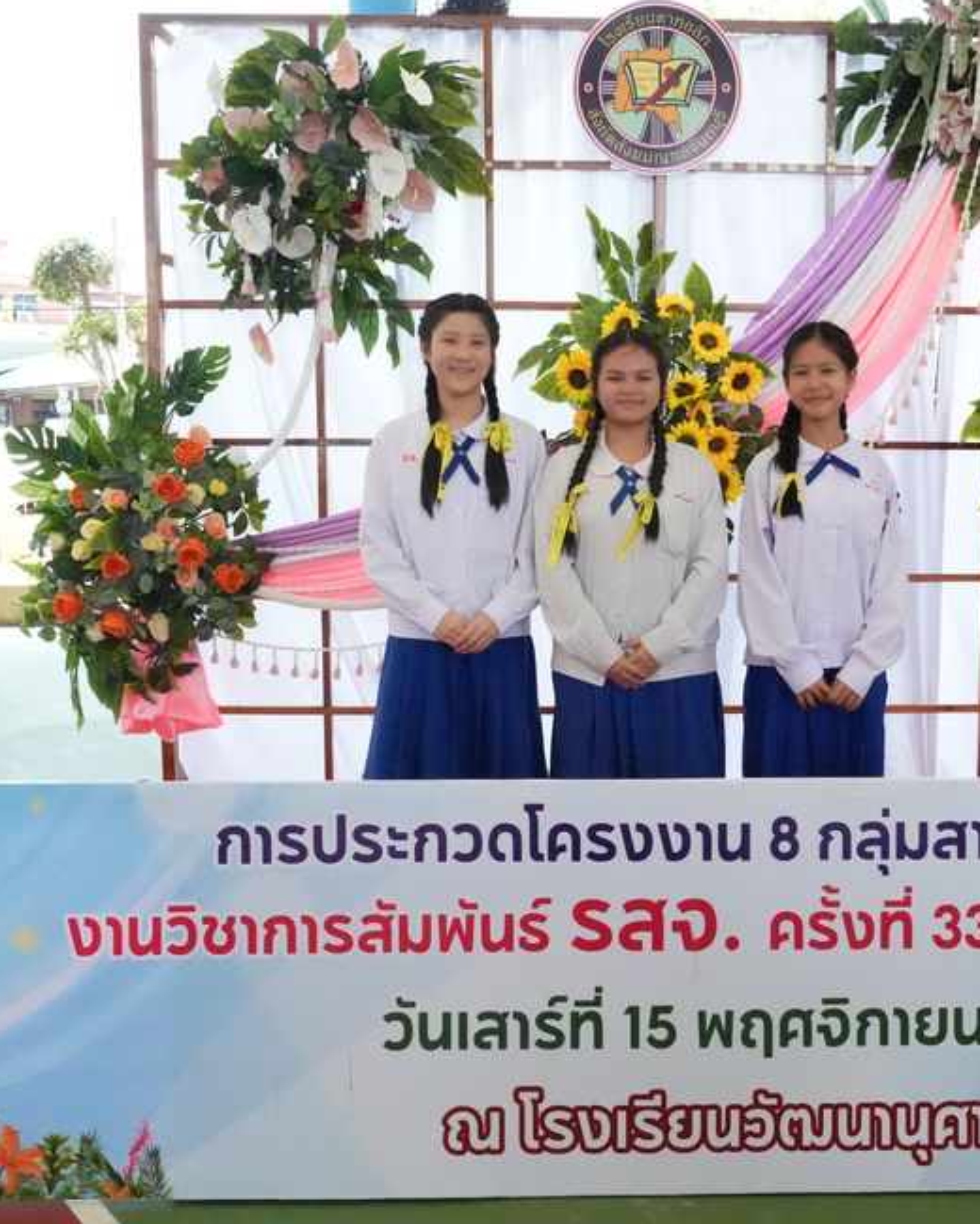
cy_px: 619
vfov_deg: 46.8
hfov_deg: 37.8
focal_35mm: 39
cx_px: 663
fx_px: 1414
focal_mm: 18
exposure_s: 1/2000
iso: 8000
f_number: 6.3
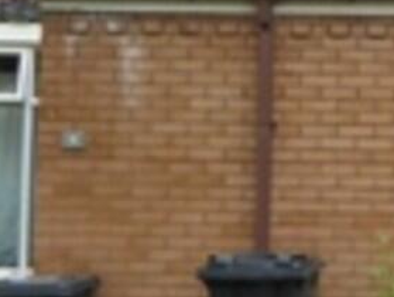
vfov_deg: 12.3
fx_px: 1379
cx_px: 695
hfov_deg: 14.4
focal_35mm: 121
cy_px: 100
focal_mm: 5.8
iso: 100
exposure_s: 1/60
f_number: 5.6
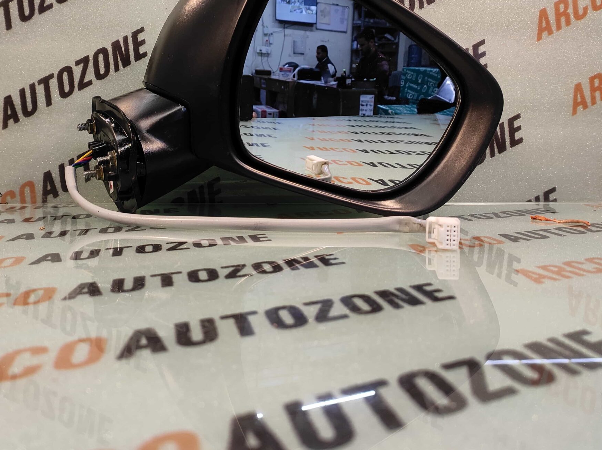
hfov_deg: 68.8
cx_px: 242
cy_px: 162
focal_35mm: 25
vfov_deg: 54.1
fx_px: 434
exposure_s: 1/50
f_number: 1.79
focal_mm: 4.74
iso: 281
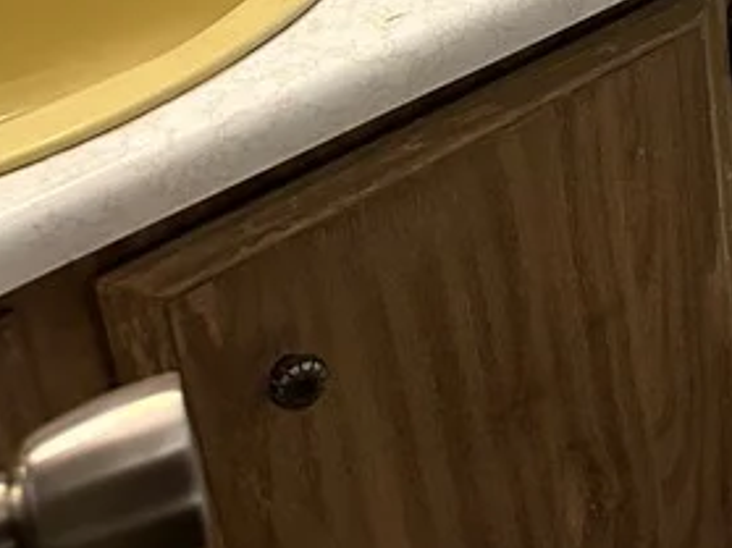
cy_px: -338
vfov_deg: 15.2
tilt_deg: -22.7
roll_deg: -1.2
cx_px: 1157
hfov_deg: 19.0
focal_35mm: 88
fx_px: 1860
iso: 500
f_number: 1.78
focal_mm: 6.86
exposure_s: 1/60
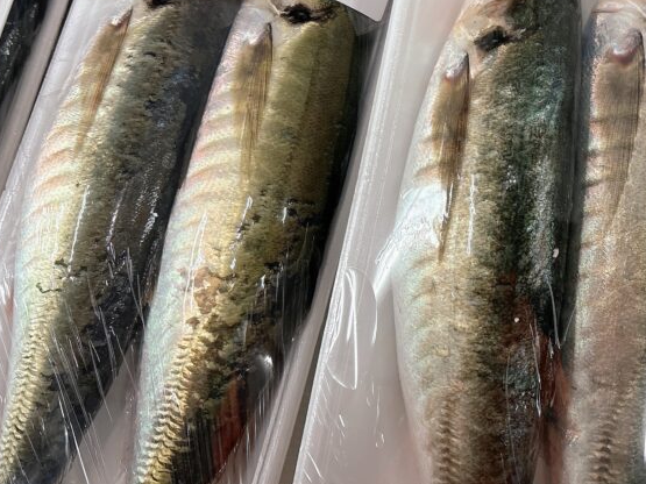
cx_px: 525
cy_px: 148
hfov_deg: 40.2
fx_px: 840
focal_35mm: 45
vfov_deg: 31.8
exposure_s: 1/60
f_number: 1.6
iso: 100
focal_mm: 5.96
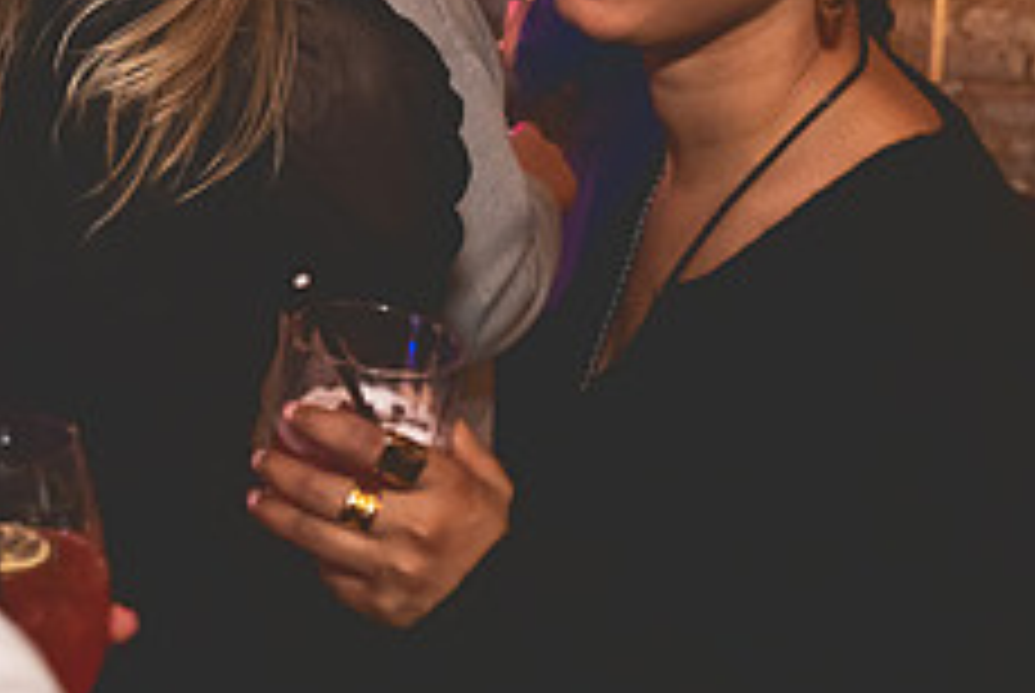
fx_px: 1900
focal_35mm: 66
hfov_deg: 30.1
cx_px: 289
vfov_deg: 20.0
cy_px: -3
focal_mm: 24
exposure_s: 1/100
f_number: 2.8
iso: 3200
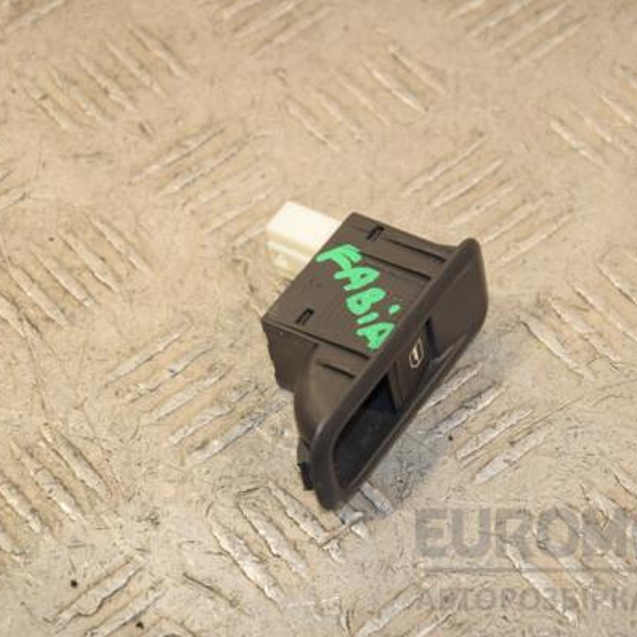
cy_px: 319
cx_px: 385
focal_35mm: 154
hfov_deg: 11.3
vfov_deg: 11.3
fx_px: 3206
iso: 800
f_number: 6.3
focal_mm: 80
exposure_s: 1/200
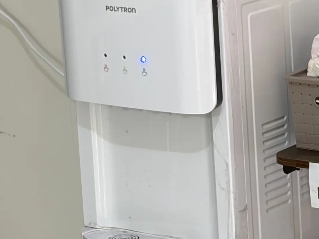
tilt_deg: -11.1
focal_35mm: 191
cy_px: 50
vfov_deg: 7.8
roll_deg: +2.9
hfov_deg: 10.3
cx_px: 329
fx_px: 1760
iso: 160
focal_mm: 5.96
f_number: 1.6
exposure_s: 1/41
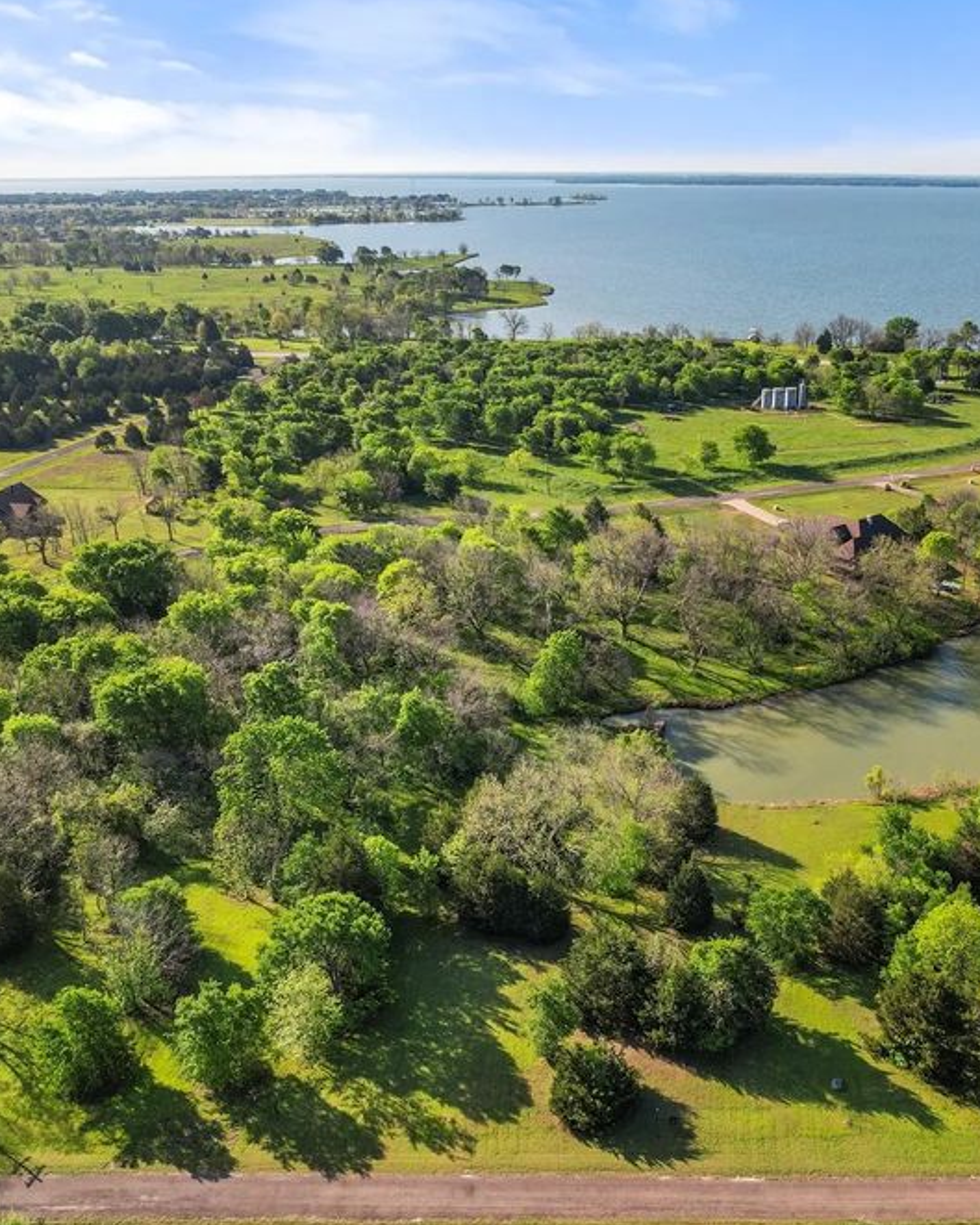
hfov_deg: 45.6
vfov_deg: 55.7
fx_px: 1160
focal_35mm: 32
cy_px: 614
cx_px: 585
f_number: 2.8
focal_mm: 8.38
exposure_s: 1/80
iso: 100
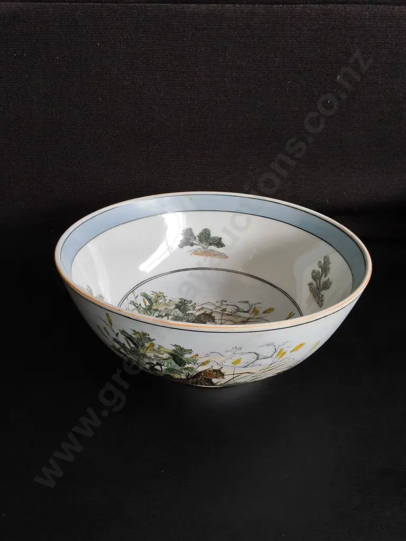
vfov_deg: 65.3
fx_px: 422
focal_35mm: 27
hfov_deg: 51.4
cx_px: 203
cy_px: 270
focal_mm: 2.87
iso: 100
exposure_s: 1/100
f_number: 2
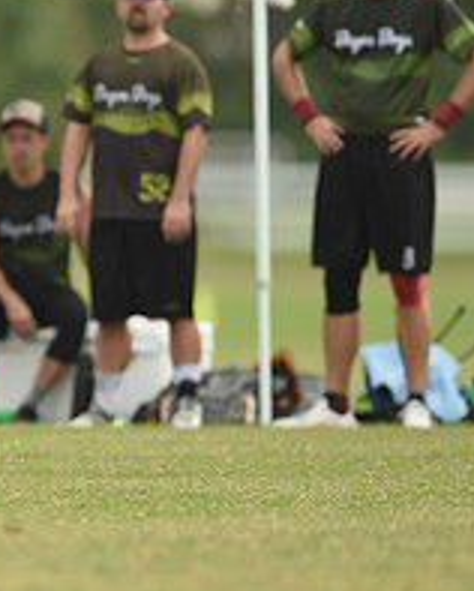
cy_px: 225
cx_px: -276
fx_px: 19330
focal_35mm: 1104
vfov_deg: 1.8
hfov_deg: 1.4
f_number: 2.8
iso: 160
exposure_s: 1/1250
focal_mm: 400
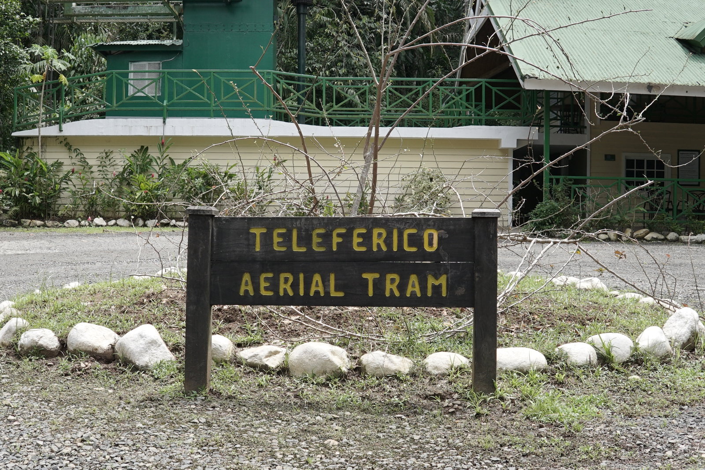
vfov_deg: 29.9
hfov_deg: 43.6
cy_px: 235
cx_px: 352
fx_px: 882
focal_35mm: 45
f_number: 8
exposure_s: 1/400
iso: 400
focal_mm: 30
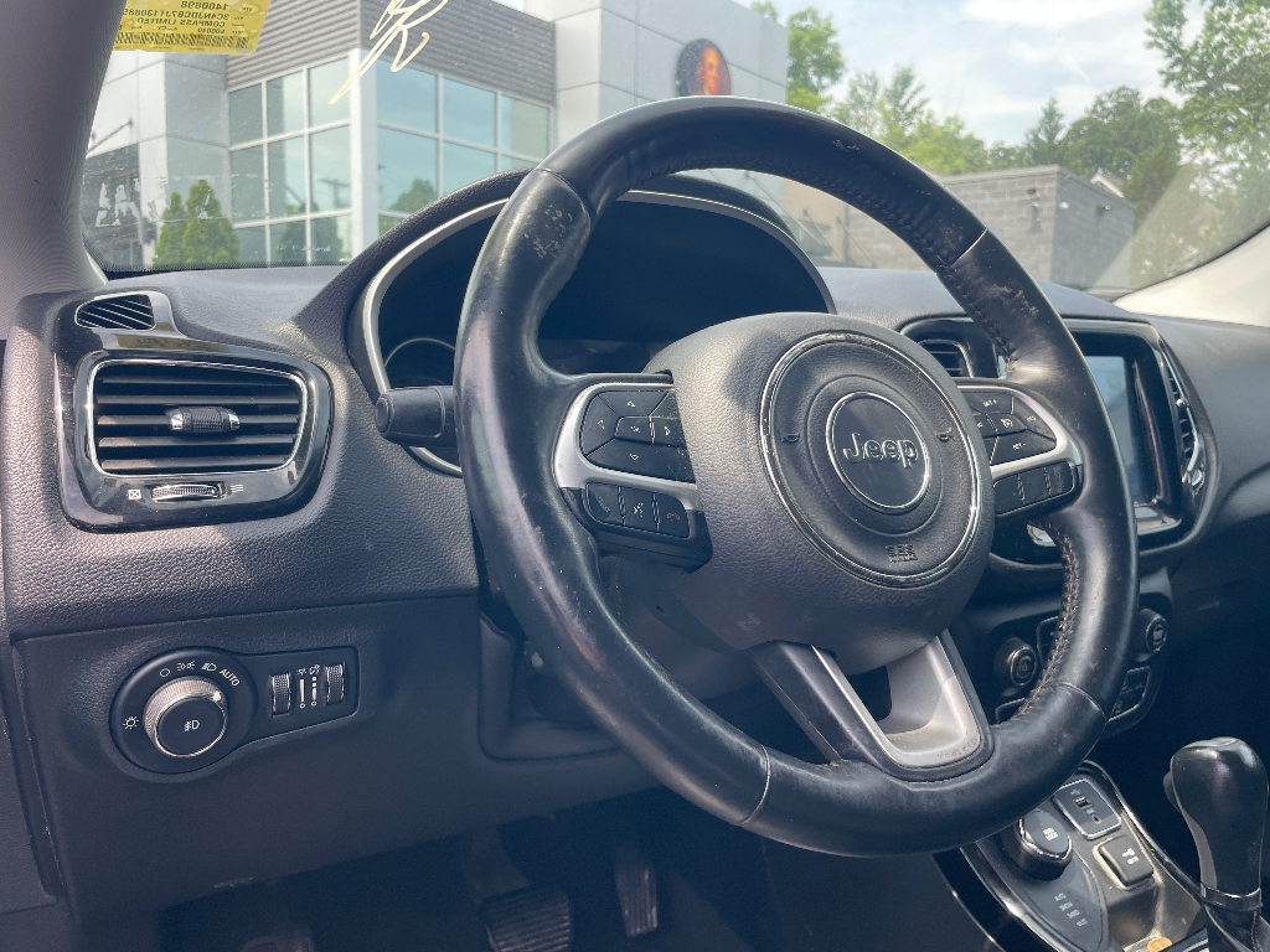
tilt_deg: -6.1
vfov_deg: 53.1
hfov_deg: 67.3
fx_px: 954
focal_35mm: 26
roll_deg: -1.4
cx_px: 635
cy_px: 476
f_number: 1.6
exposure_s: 1/319
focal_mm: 4.2
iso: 32
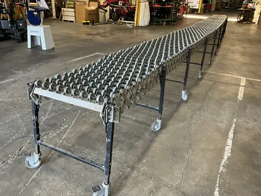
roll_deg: -2.1
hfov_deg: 61.7
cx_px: 130
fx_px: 219
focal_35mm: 29
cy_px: 98
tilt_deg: -24.7
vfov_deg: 48.2
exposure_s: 1/60
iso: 200
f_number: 1.8
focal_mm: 3
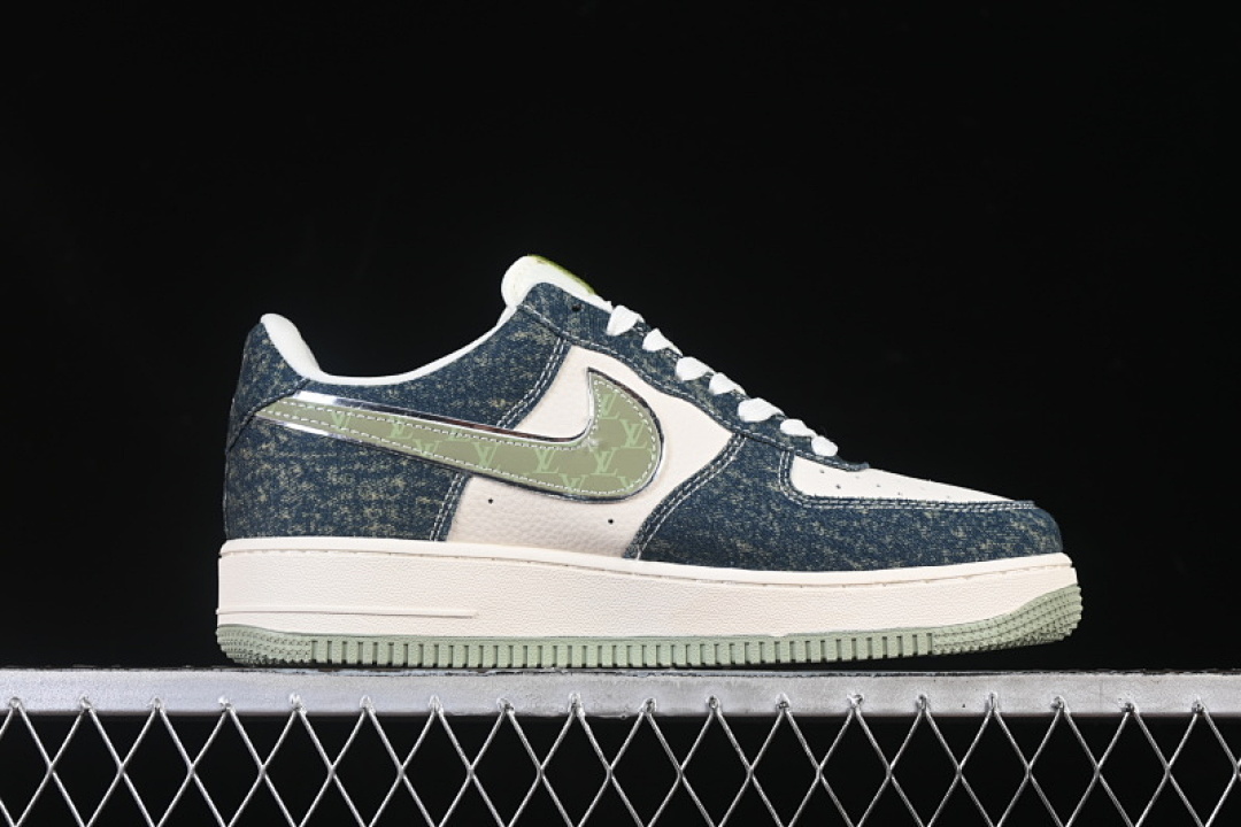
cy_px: 414
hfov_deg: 27.0
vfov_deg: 18.2
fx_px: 2585
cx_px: 620
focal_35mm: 75
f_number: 7.1
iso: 160
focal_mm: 50
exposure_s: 1/80
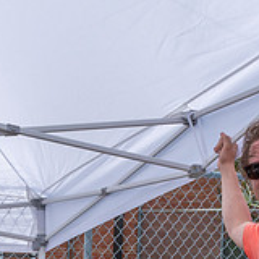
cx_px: 52
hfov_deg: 16.8
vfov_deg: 16.6
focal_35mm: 103
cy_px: 258
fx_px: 872
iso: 200
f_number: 10
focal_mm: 18
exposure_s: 1/400
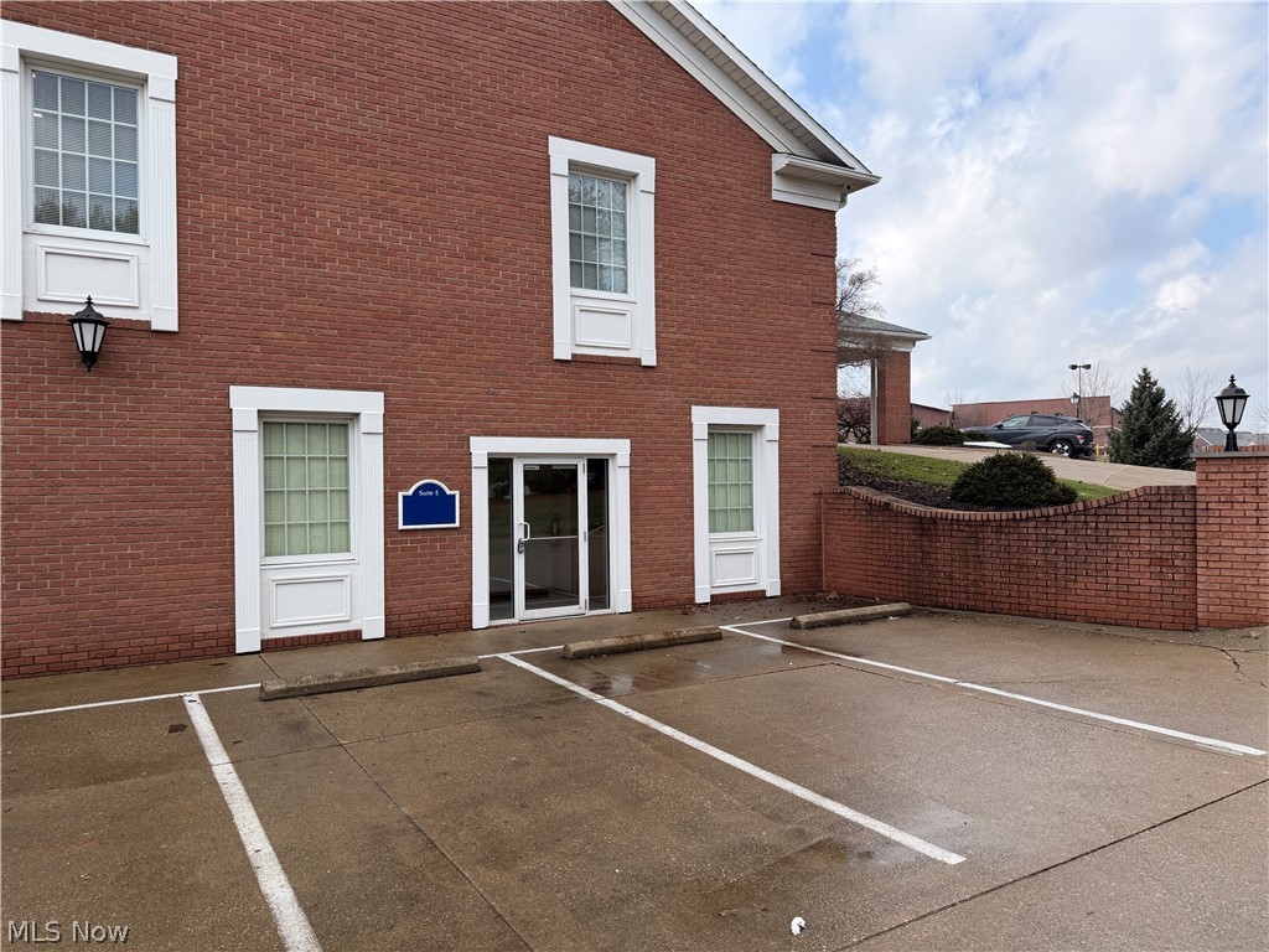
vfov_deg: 56.8
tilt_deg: +0.1
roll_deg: +0.5
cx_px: 634
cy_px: 476
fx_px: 880
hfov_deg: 71.6
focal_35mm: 24
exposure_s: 1/2053
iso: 100
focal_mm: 6.76
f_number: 1.78
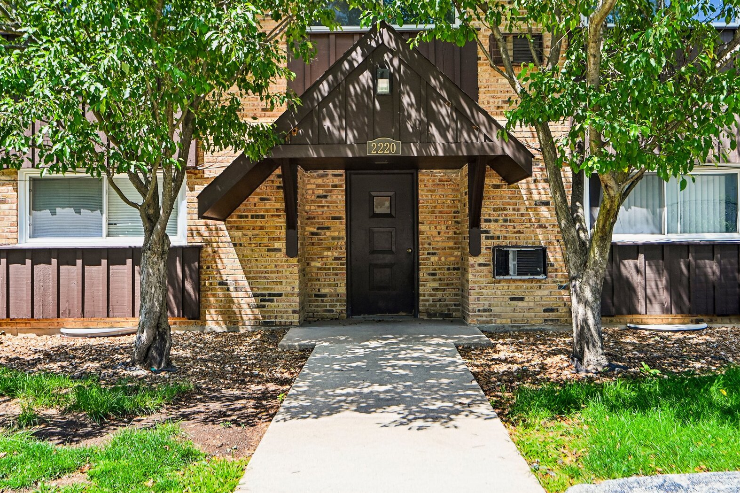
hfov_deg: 53.1
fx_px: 740
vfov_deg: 36.9
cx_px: 374
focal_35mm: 36
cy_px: 245
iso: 400
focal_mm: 35
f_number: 13
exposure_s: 1/80
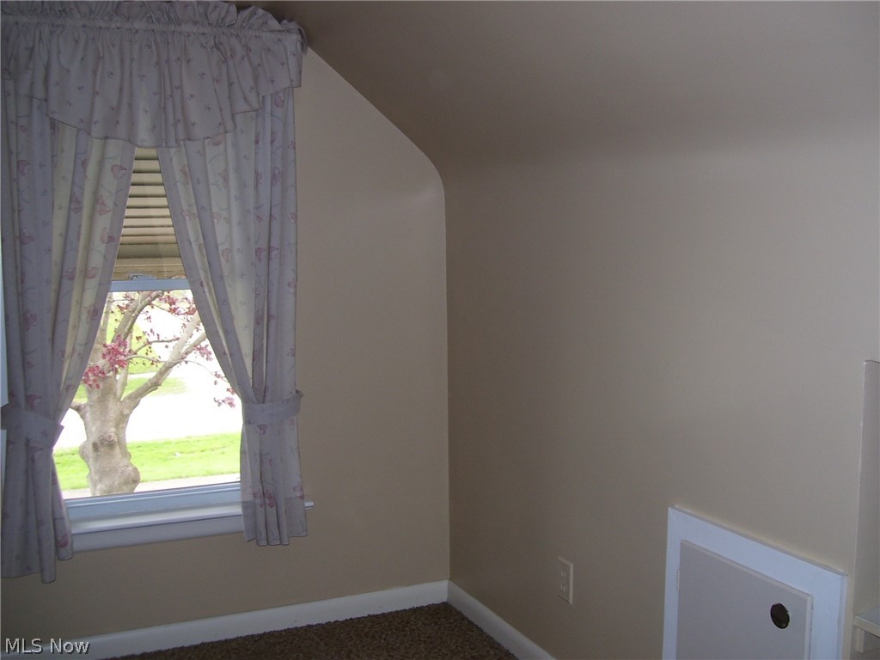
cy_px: 330
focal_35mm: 36
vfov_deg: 39.7
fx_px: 915
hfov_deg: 51.4
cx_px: 440
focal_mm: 6
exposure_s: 1/60
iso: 80
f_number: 2.7
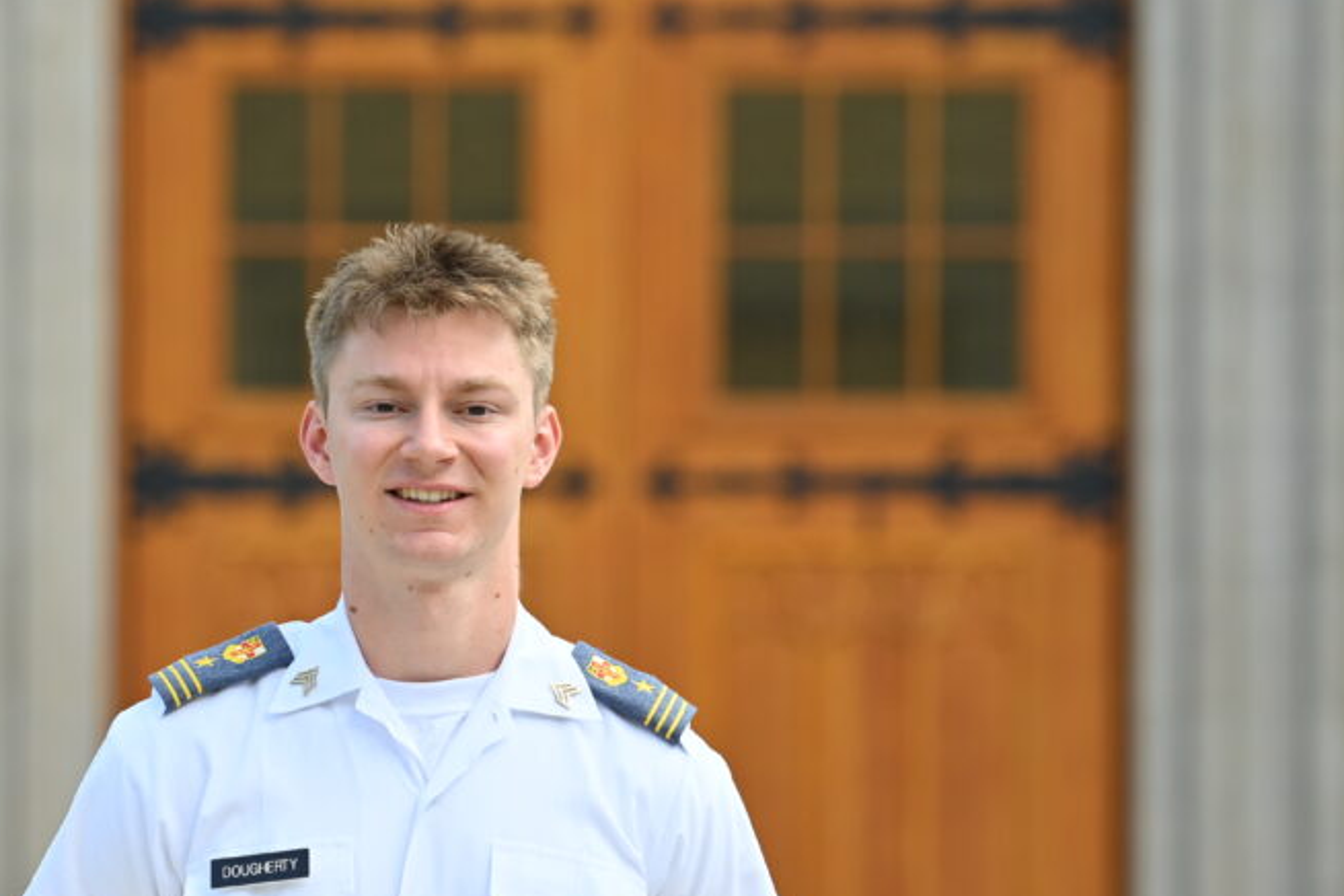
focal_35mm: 191
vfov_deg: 7.2
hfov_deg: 10.8
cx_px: 518
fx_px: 7130
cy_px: 560
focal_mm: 122
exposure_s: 1/1000
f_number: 2.8
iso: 250
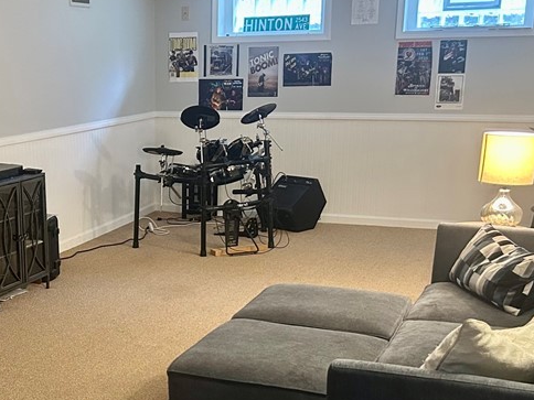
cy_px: 292
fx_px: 848
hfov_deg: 34.2
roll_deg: +1.3
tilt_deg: -16.6
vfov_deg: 26.3
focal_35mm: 55
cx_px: 137
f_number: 1.5
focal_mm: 5.7
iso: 500
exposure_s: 1/40
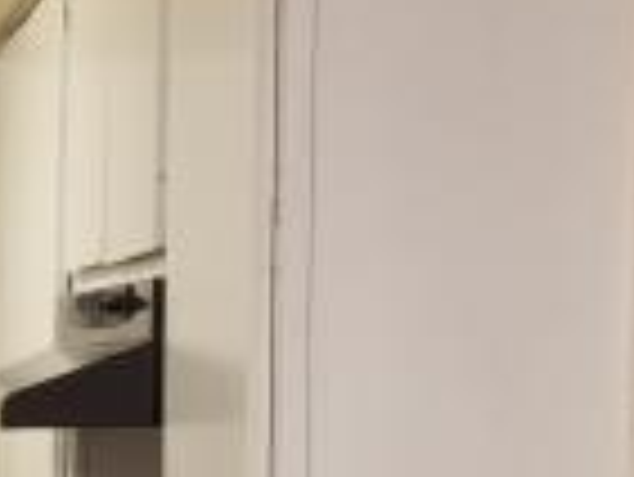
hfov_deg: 14.7
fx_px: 2163
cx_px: -495
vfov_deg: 12.0
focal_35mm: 118
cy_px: 734
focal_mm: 4.25
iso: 160
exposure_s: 1/30
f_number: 1.7
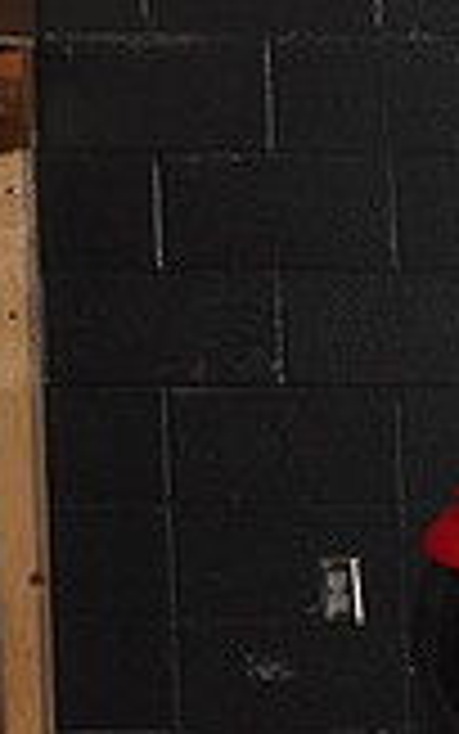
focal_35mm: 136
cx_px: 1274
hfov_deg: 8.4
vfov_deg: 15.4
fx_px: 2716
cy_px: 394
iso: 800
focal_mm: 25
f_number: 8
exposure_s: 1/125
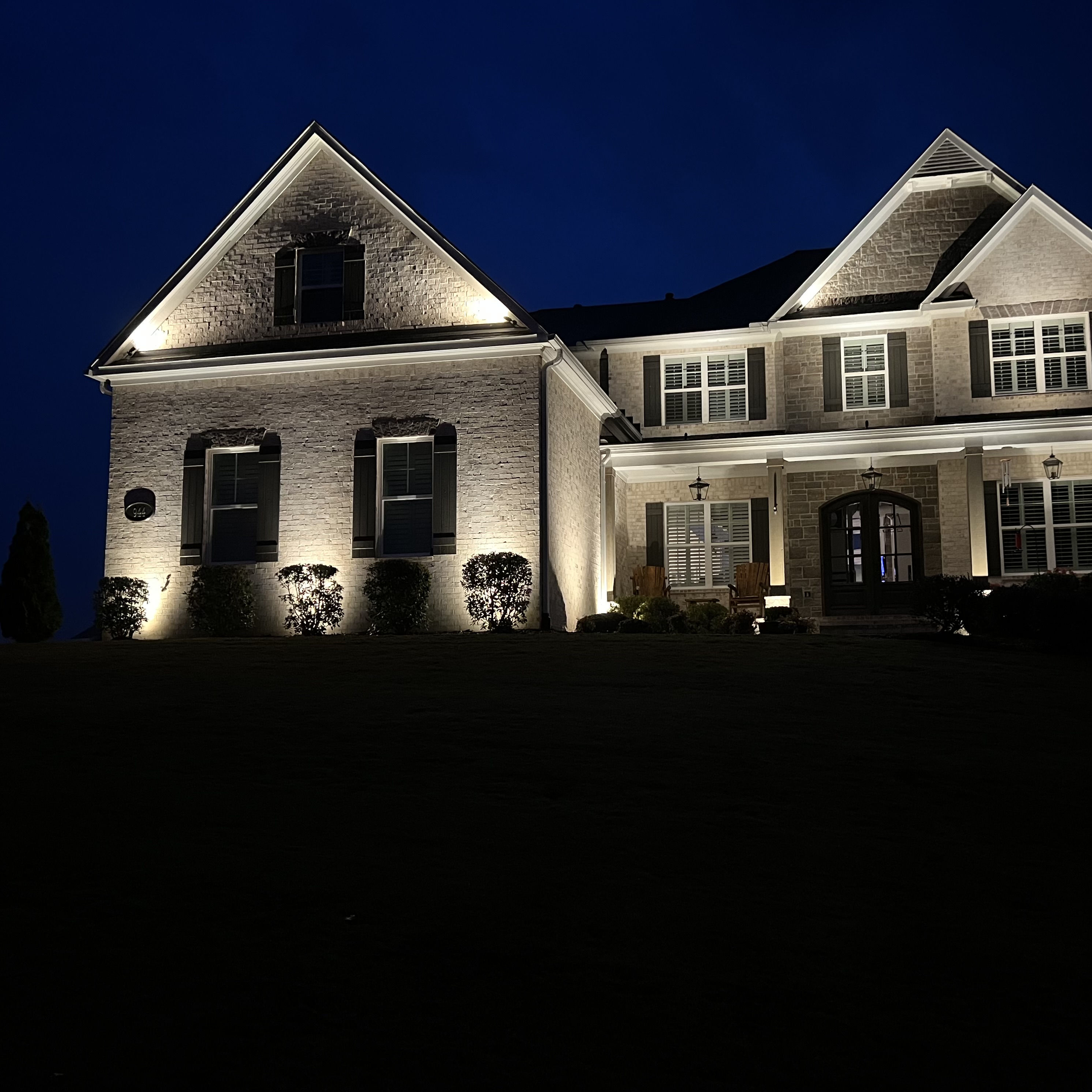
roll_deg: +0.9
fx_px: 1106
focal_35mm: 31
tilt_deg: +6.5
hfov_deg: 52.1
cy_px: 549
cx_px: 673
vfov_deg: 52.5
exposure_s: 1/24
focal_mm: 5.7
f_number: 1.5
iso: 1000
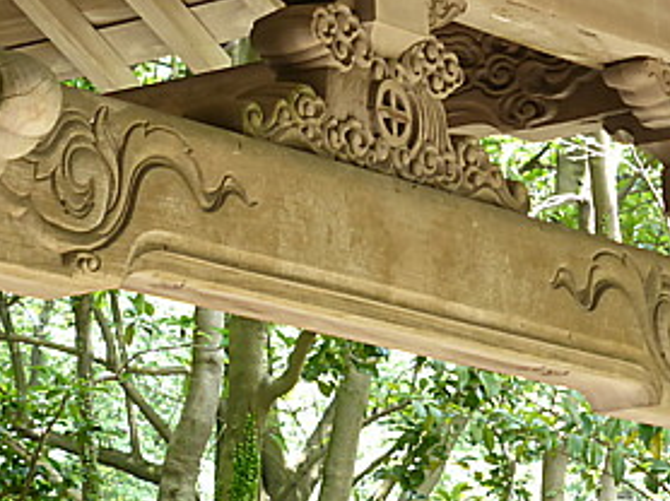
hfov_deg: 8.9
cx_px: 325
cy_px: 106
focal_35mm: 223
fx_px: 4312
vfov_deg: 6.6
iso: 320
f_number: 5.4
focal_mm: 23.1
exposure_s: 1/80
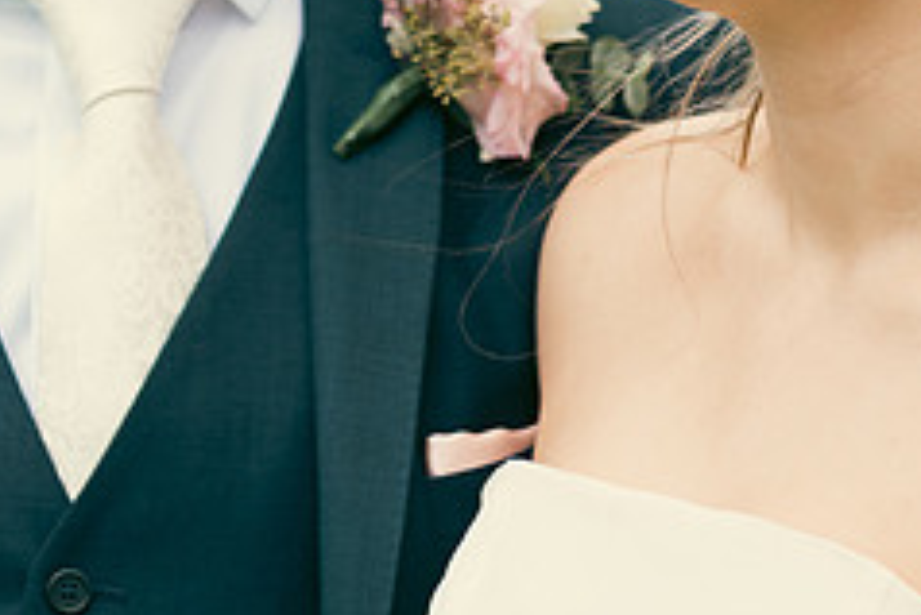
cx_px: 368
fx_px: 10623
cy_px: -114
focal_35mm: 415
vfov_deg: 3.3
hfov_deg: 5.0
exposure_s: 1/320
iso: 160
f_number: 3.5
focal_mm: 170
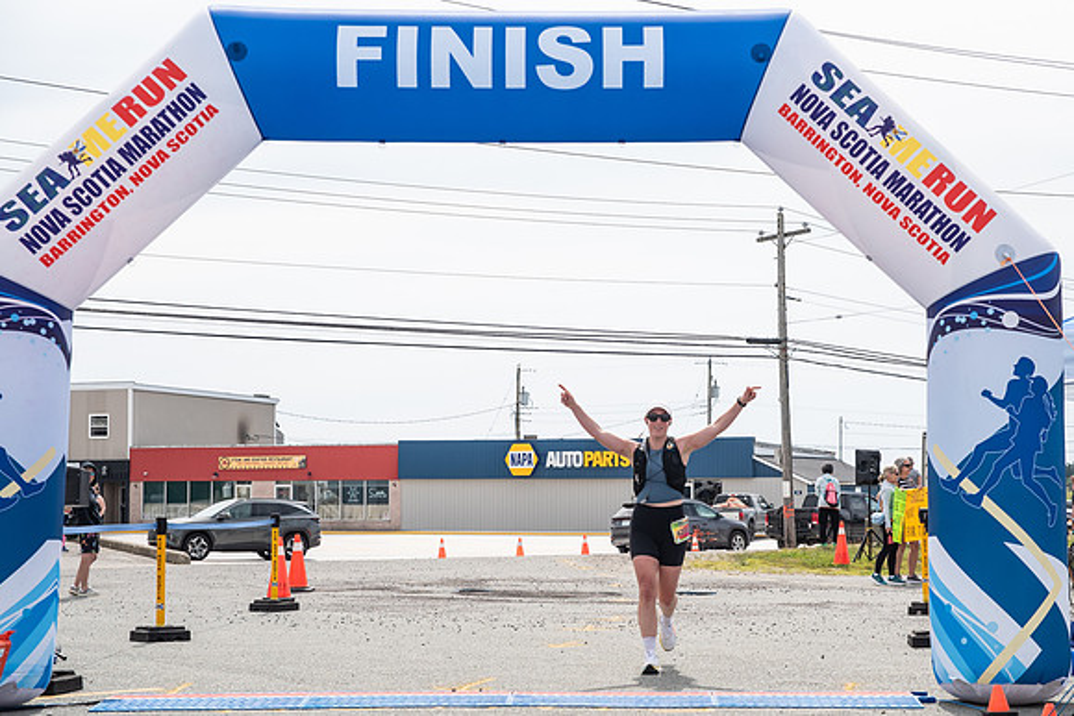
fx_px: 1914
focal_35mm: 64
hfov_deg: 31.3
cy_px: 397
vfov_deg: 21.2
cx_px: 607
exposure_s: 1/4000
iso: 800
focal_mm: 56
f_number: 4
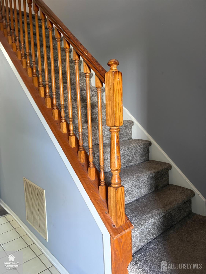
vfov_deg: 67.3
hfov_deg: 53.1
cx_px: 103
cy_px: 137
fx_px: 206
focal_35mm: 26
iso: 320
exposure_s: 1/60
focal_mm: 5.96
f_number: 1.6
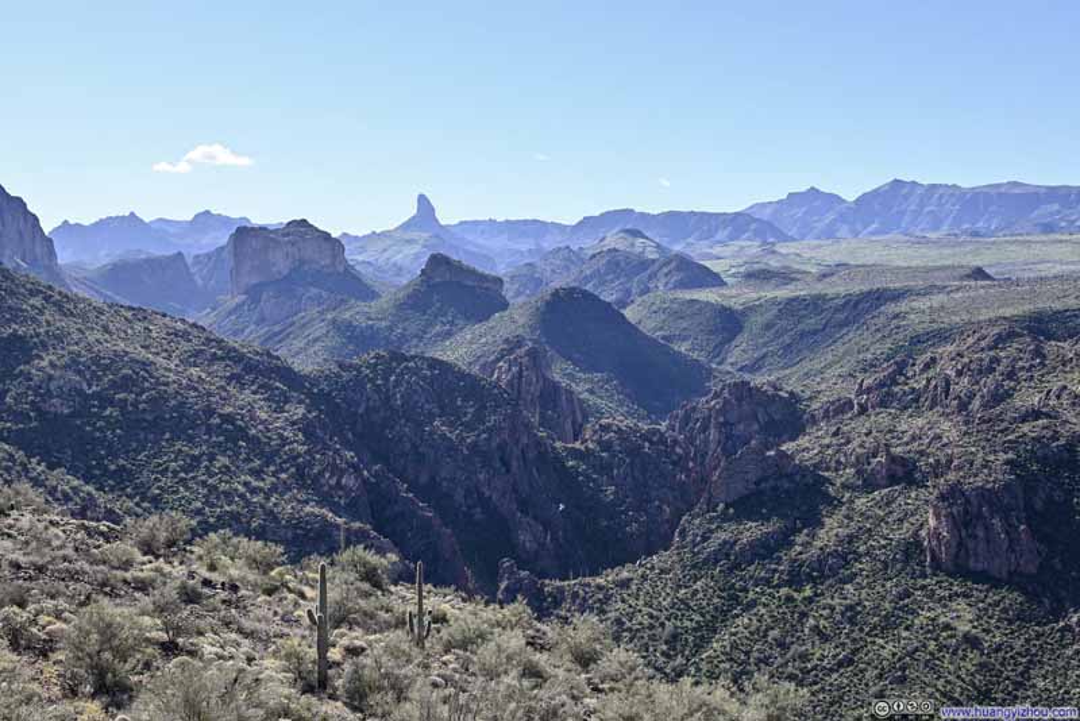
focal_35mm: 44
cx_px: 540
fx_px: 1320
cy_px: 360
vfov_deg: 30.5
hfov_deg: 44.5
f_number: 5.6
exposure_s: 1/500
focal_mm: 44
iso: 100
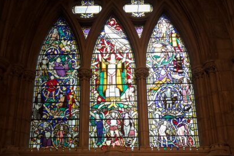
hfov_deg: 40.3
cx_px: 104
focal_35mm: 49
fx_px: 318
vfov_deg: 27.5
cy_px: 87
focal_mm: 27
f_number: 7.1
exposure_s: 1/100
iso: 2500
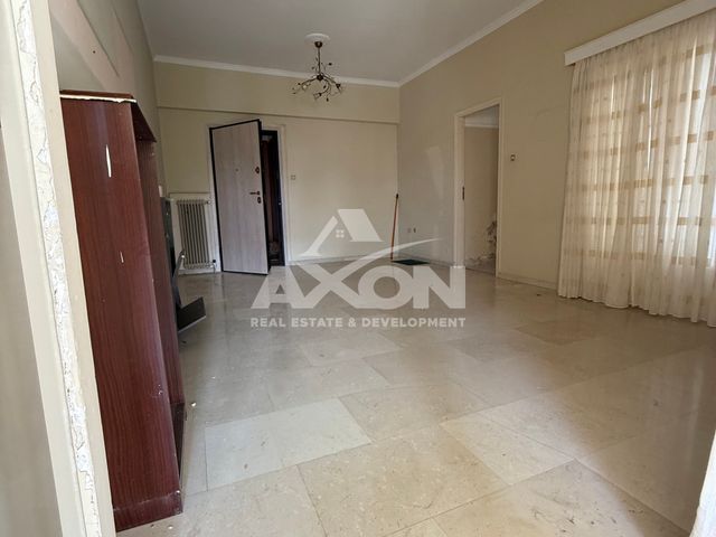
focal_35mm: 14
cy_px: 268
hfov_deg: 102.1
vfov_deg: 85.7
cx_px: 358
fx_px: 290
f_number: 2.2
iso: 320
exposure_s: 1/99
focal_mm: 2.22
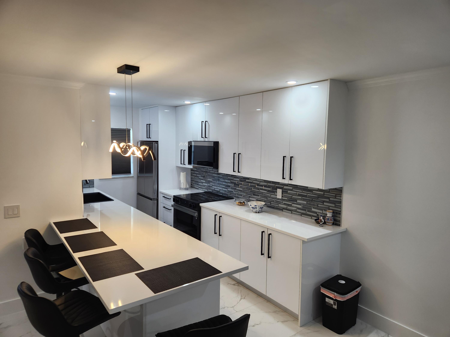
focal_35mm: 23
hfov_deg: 73.9
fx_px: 299
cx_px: 225
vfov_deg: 58.9
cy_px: 168
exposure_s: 1/120
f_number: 1.8
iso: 100
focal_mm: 5.4
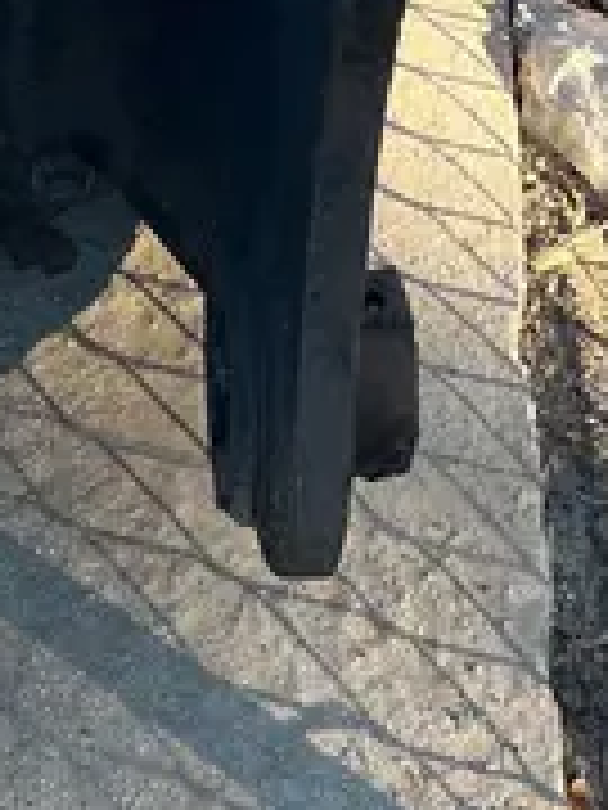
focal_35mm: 106
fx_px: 2482
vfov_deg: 16.9
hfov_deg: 13.9
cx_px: 104
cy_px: -380
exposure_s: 1/373
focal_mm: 5.1
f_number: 1.6
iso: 50
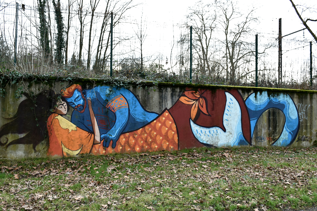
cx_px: 158
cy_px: 106
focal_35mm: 33
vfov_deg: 40.0
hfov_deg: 57.2
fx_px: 291
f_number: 6.3
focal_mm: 22
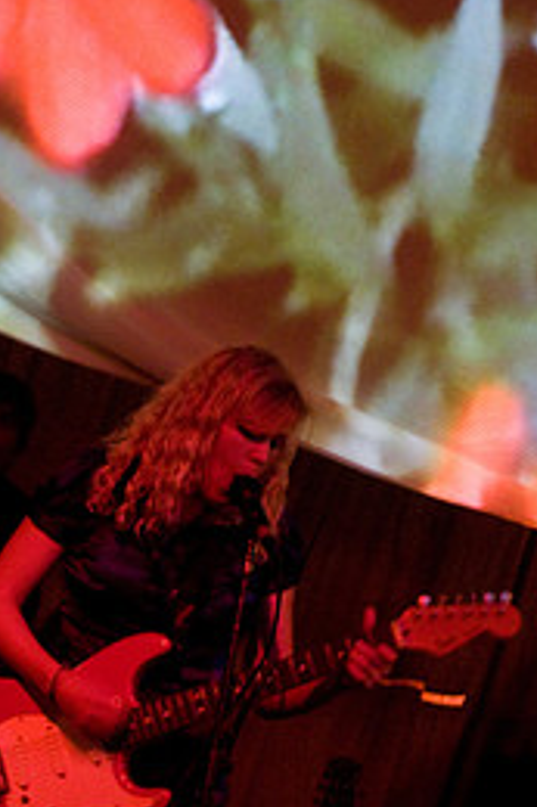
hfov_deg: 14.9
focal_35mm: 91
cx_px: 82
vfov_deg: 22.4
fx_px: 2036
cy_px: 295
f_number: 2.8
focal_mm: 35
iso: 1600
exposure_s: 1/13
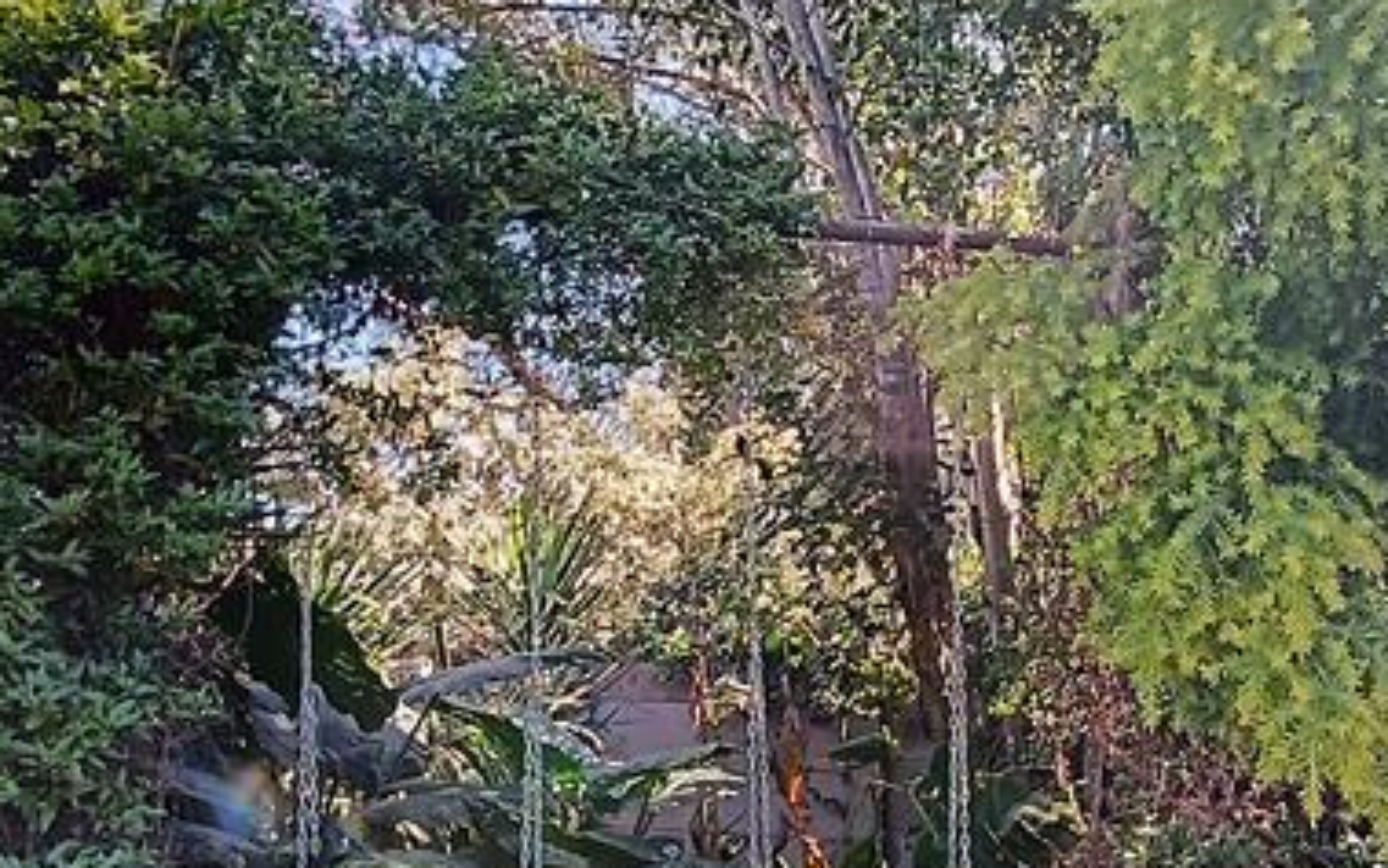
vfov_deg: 33.1
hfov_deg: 51.5
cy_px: 615
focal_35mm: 38
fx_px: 1438
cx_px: 663
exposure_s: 1/100
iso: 174
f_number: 2.2
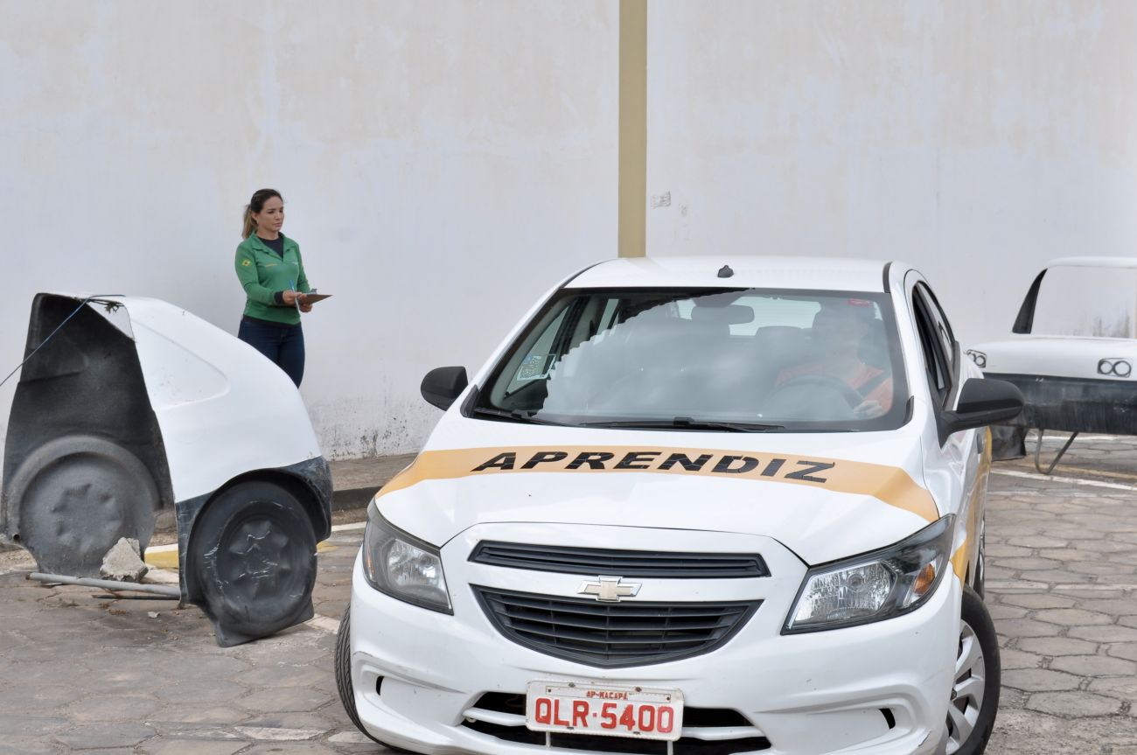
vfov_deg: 25.0
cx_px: 568
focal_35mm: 54
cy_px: 378
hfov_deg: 36.9
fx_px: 1703
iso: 200
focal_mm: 36
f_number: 11
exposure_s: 1/160
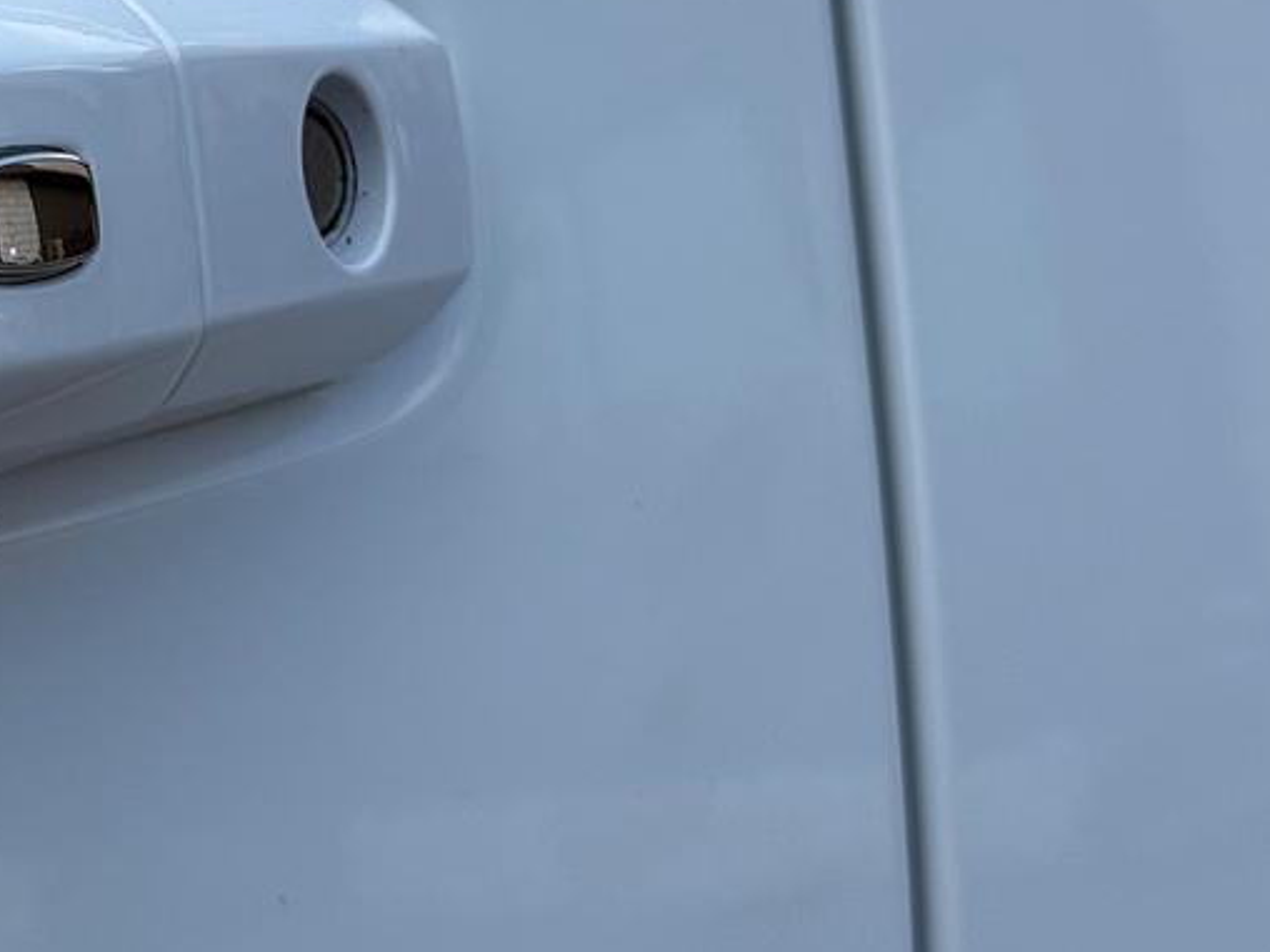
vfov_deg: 12.0
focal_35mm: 121
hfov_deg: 15.6
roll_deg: -0.3
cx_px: -298
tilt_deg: +0.0
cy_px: -195
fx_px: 4439
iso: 64
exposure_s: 1/3534
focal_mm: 6.76
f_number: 1.78
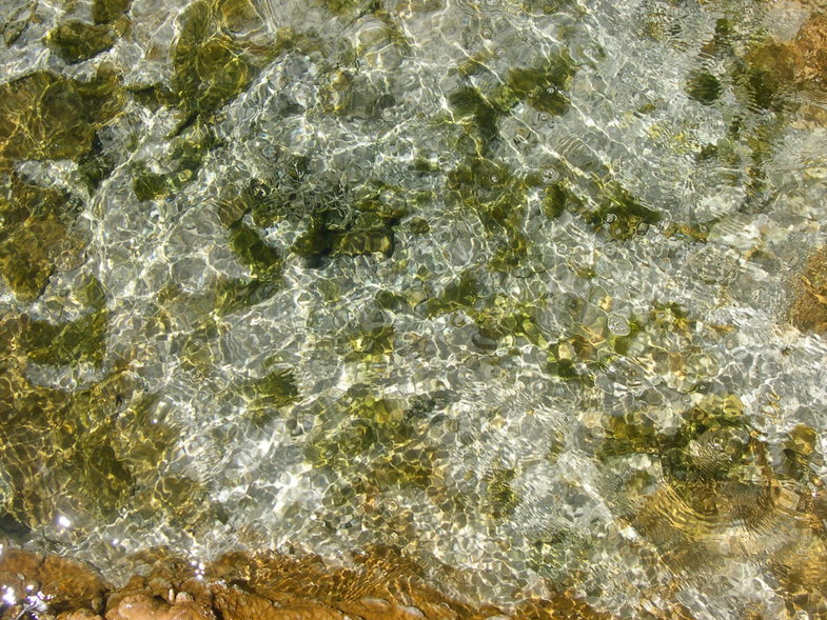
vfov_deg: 32.9
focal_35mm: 44
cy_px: 279
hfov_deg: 42.9
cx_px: 411
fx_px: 1051
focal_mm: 8
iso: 100
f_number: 7.6
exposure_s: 1/278
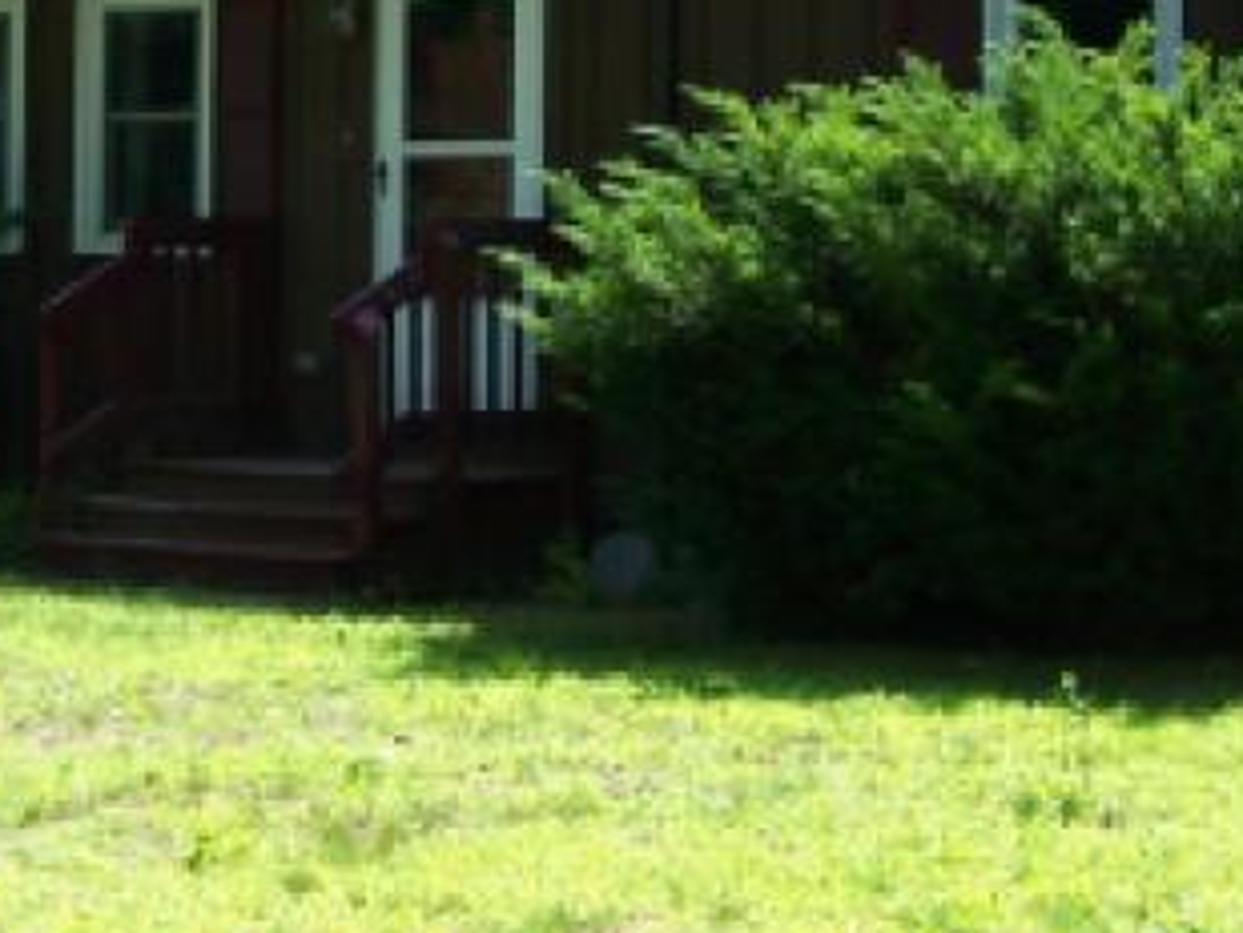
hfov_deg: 15.6
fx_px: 4526
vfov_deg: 11.7
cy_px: 155
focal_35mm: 126
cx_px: 394
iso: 80
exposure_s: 1/400
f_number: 2.8
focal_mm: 6.3
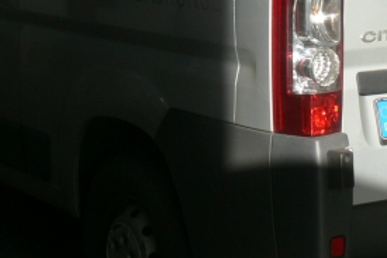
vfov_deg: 11.0
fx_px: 1300
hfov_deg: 16.9
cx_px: 200
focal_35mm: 121
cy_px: -100
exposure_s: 1/100
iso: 80
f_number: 5.6
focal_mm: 8.4
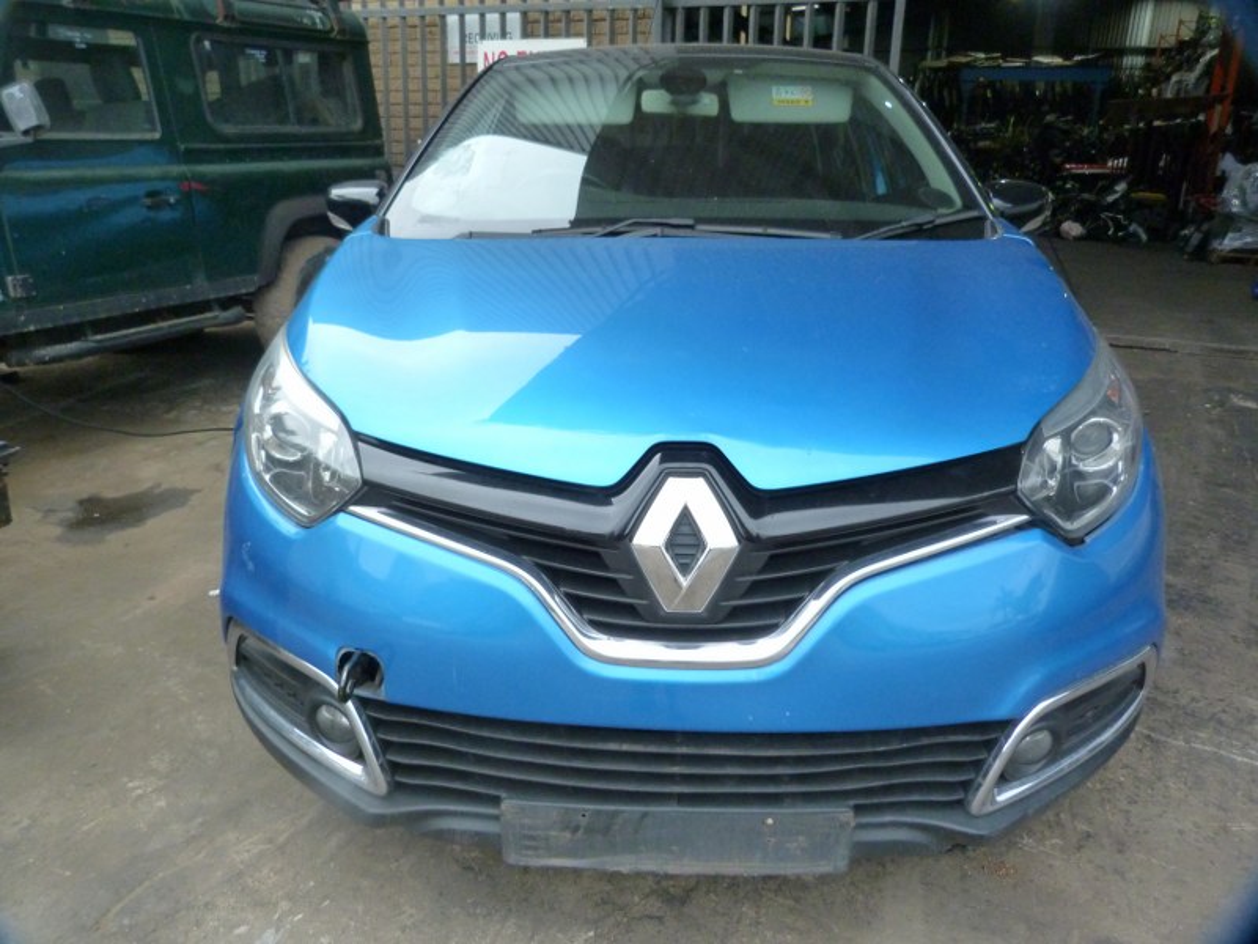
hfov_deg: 69.4
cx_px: 629
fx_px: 909
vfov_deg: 54.9
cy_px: 472
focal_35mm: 25
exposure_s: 1/50
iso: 400
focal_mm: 4.5
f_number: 2.8
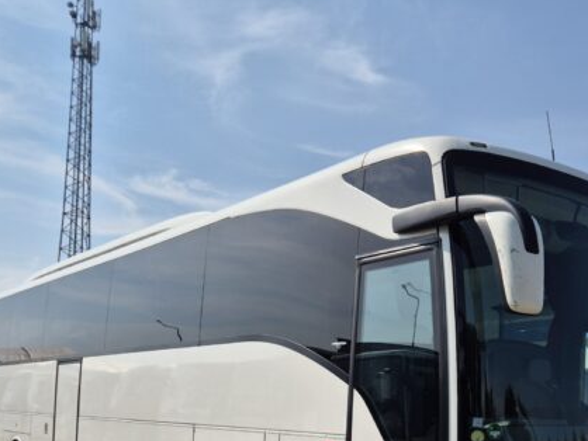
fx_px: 748
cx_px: 353
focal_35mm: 44
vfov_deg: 31.0
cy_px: 417
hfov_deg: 42.7
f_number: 1.8
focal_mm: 5.4
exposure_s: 1/3333
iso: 25
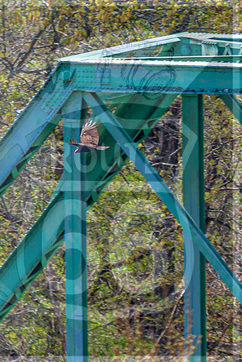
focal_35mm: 1271
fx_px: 12815
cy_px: 23
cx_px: 333
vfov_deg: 1.6
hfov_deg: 1.1
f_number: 8
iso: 160
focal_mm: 300
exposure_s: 1/250
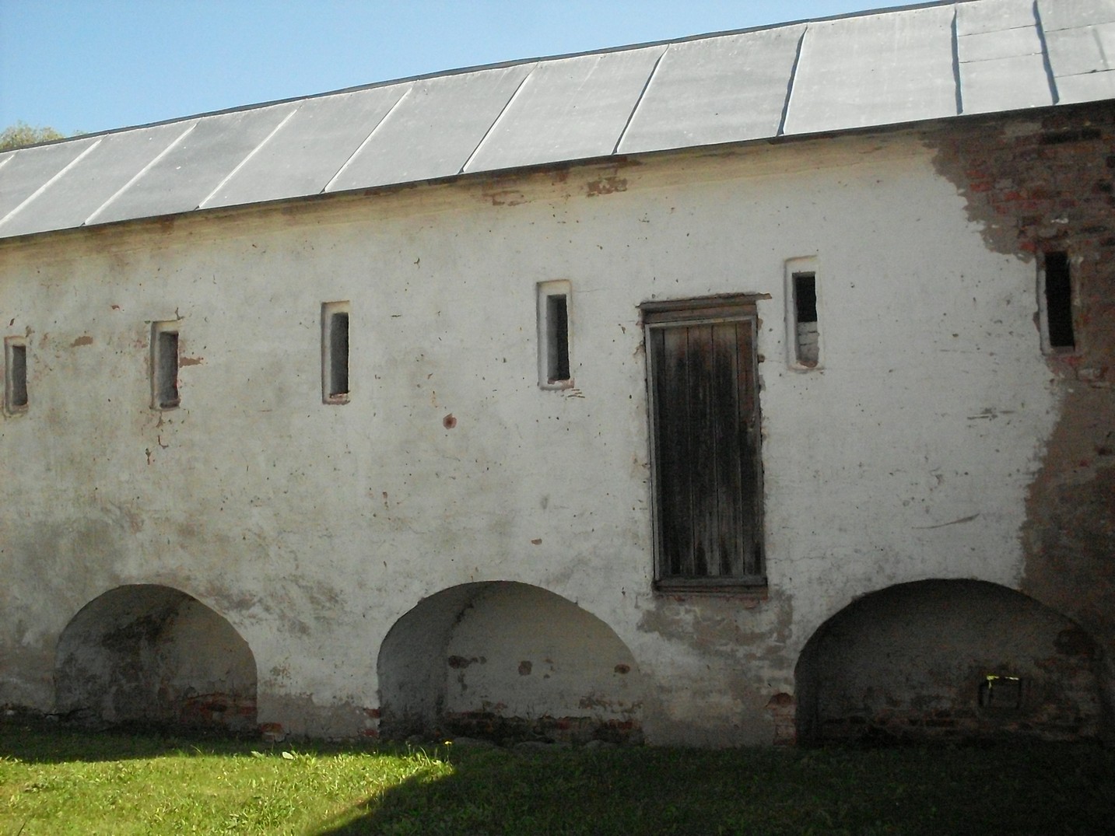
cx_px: 558
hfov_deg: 49.0
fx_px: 1224
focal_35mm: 38
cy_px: 418
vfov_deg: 37.7
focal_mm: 6.3
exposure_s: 1/500
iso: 400
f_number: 8.4
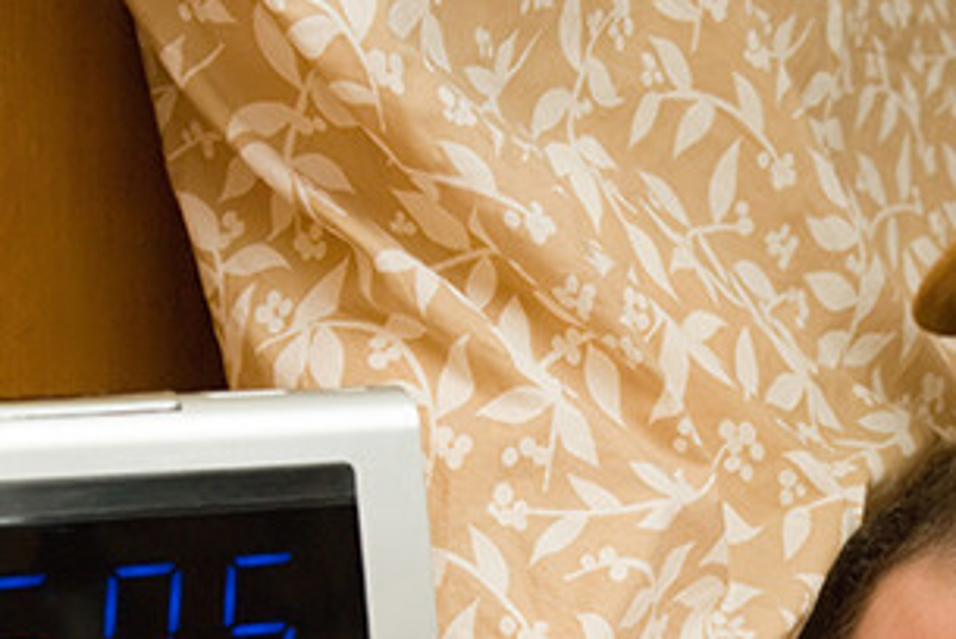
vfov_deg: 12.1
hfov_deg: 18.1
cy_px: 623
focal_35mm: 112
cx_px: 740
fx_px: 2977
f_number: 4.5
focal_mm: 38
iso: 200
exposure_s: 1/125
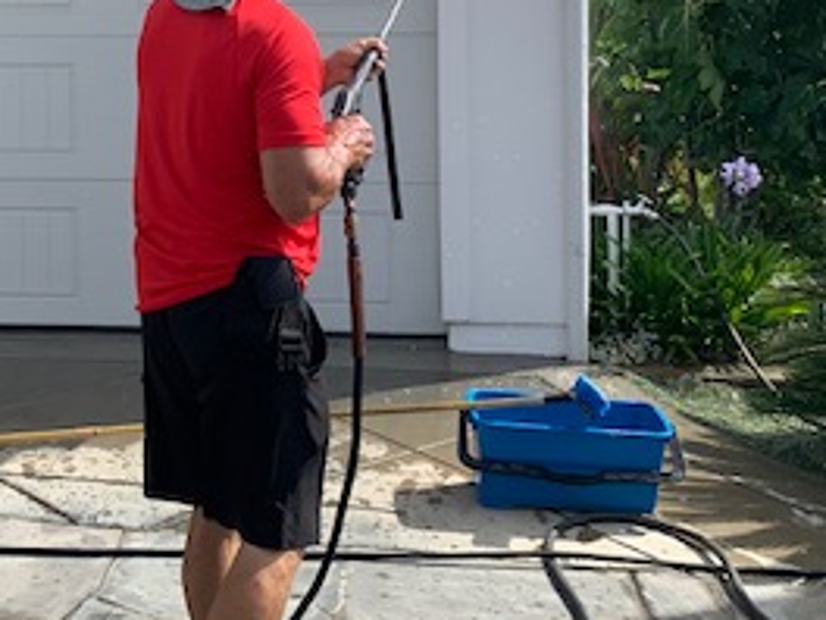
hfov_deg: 30.2
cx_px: 194
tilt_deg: -1.4
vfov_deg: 22.5
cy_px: 13
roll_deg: +0.5
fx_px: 1503
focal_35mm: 63
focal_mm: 4.25
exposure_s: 1/2833
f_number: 1.8
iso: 25
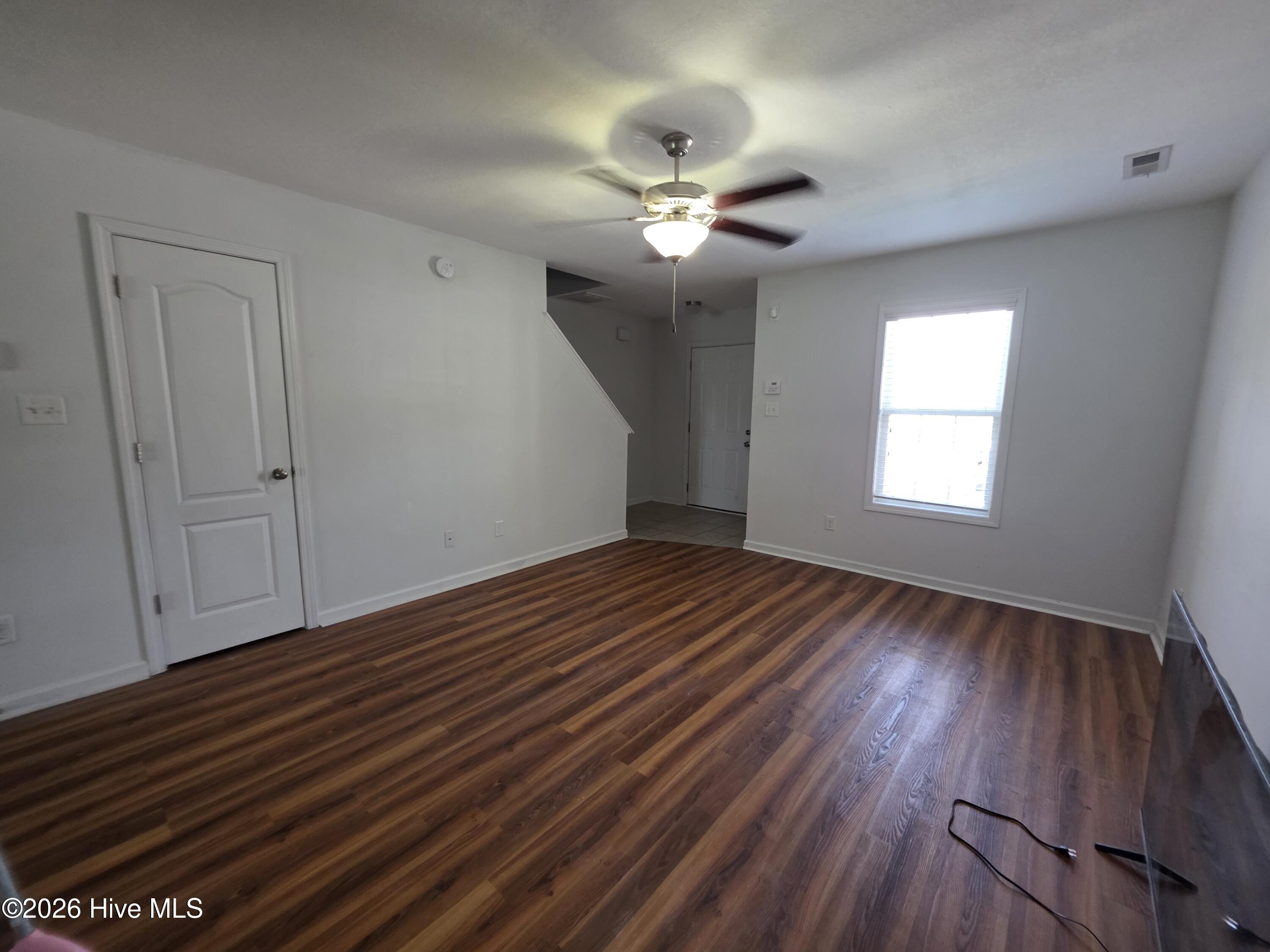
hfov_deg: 106.2
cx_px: 635
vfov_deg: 89.9
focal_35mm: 13
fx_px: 477
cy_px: 476
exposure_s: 1/60
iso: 160
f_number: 1.9
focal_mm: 2.2
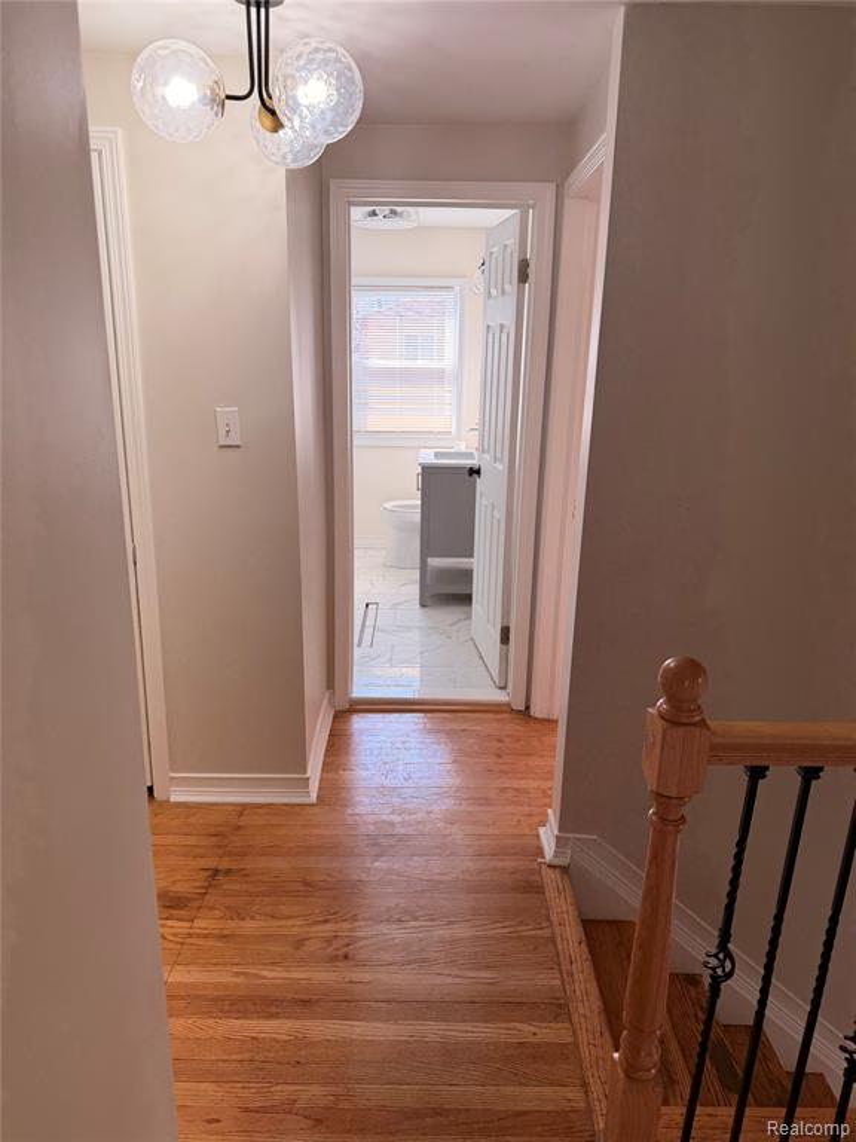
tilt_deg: -16.0
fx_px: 791
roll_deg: -0.6
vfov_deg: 71.6
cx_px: 428
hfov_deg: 56.8
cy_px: 571
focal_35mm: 24
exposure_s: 1/184
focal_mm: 6.76
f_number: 1.78
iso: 100
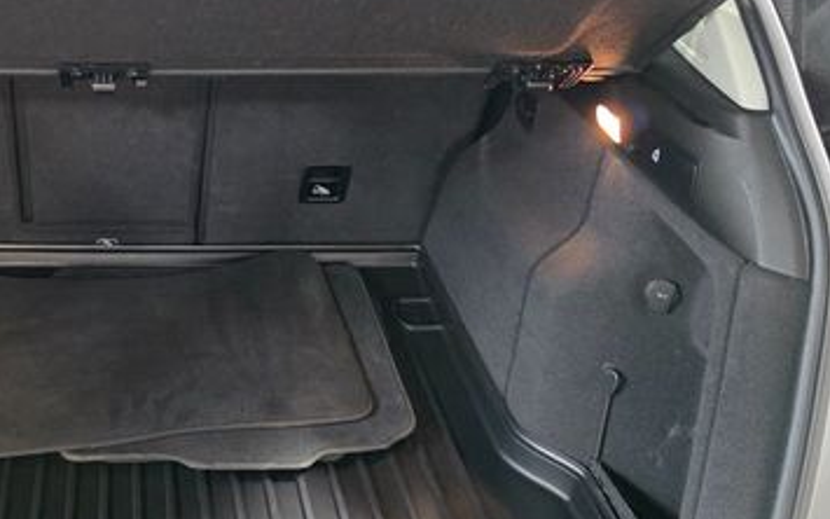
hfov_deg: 42.2
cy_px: 278
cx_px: 110
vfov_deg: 29.2
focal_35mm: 44
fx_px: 995
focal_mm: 6.3
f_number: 1.7
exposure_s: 1/120
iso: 2500
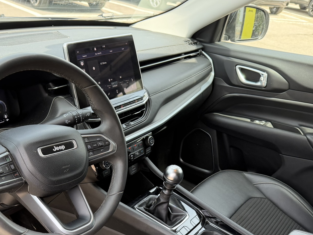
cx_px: 132
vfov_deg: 34.8
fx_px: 362
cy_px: 190
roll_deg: -8.0
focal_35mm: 40
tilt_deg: -34.5
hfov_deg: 46.6
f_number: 1.78
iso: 125
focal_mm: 6.76
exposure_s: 1/207
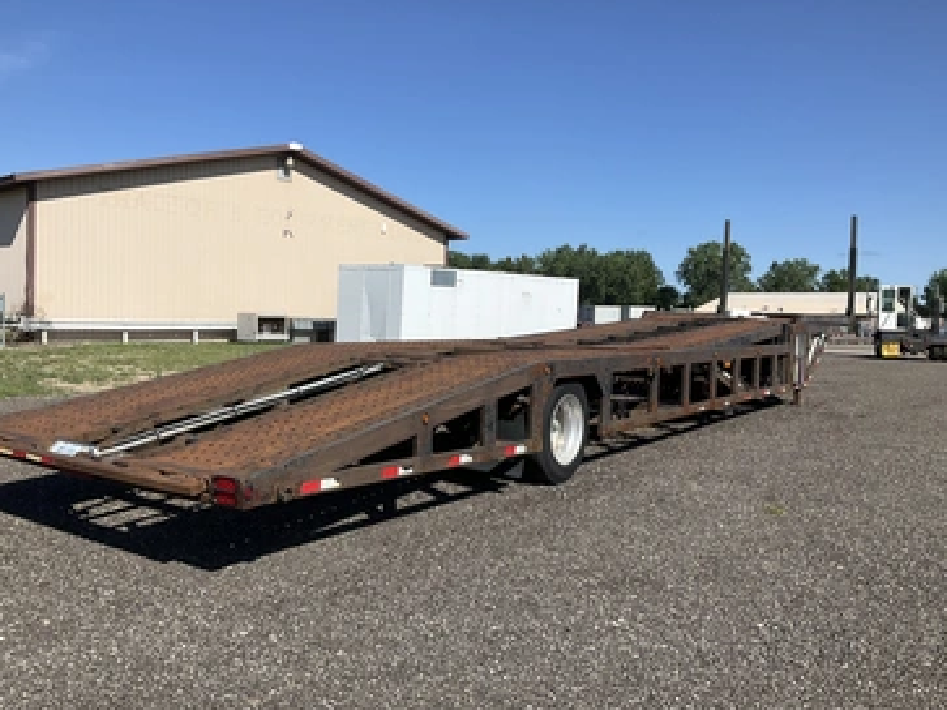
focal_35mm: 32
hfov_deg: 56.8
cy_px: 363
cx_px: 449
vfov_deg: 44.1
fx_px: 875
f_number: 1.8
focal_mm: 3
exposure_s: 1/2320
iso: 25
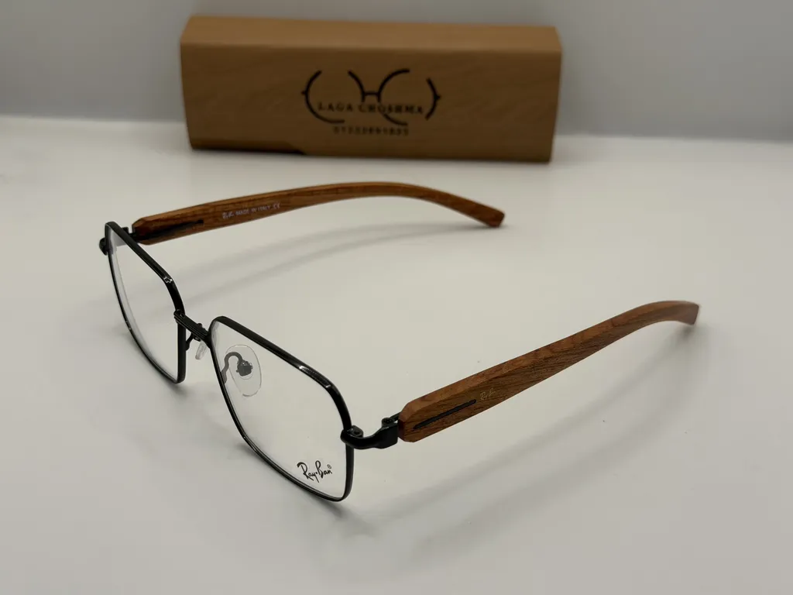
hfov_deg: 39.7
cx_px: 396
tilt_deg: -28.9
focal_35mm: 48
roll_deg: -0.5
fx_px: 1100
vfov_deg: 30.3
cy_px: 298
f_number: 1.78
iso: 64
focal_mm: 6.76
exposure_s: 1/519
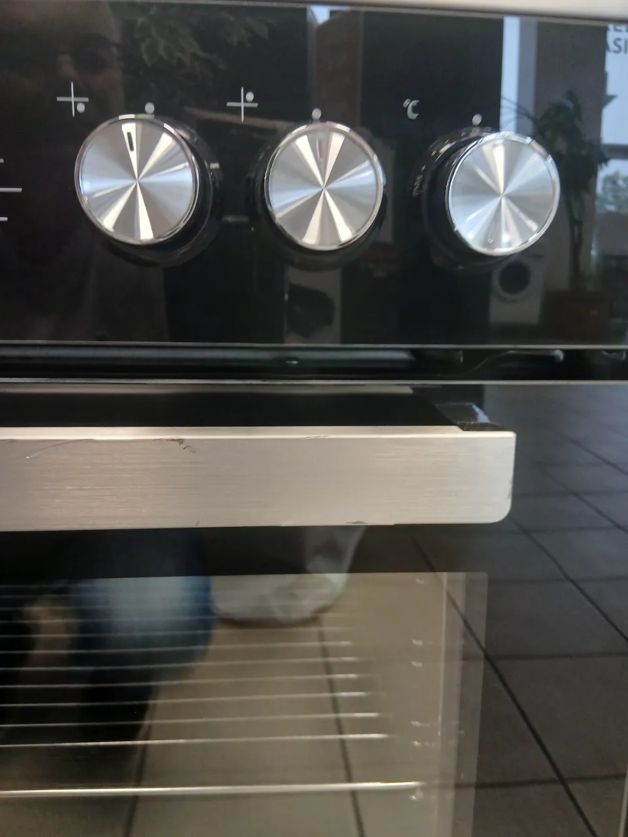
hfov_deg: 53.1
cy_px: 418
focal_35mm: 26
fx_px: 629
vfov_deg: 67.3
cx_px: 314
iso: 200
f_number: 1.8
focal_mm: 3.98
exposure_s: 1/50
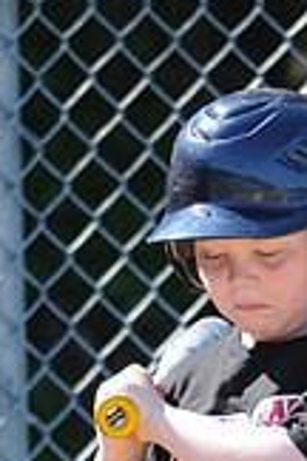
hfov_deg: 0.9
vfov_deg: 1.3
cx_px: 198
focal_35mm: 1611
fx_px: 20606
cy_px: 737
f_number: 4
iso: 400
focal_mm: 300
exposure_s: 1/1000
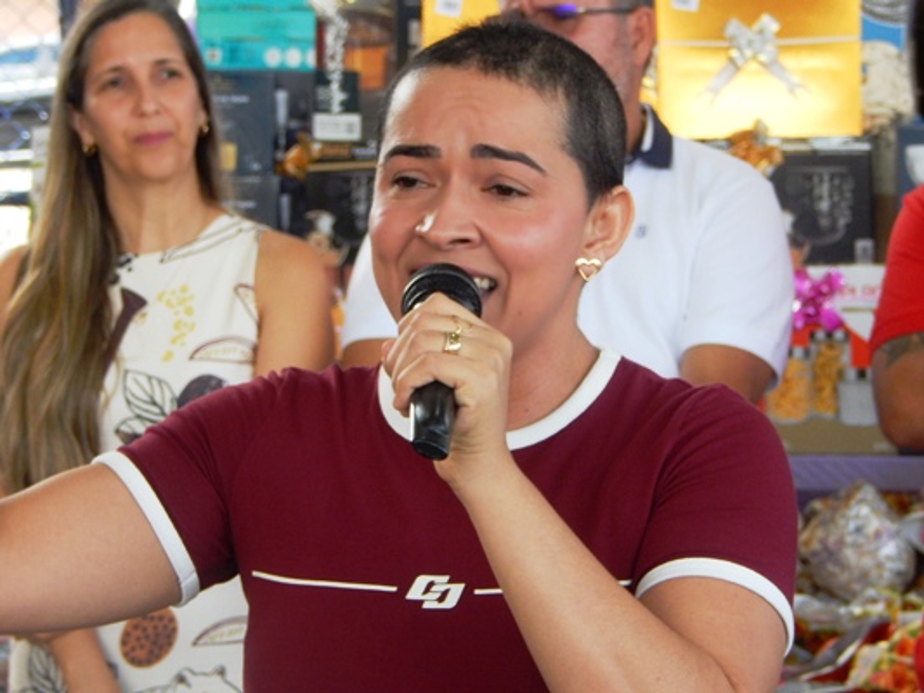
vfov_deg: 8.2
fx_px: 4859
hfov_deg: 10.9
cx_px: 462
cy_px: 346
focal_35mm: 182
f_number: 5.3
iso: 400
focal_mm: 32.8
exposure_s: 1/125
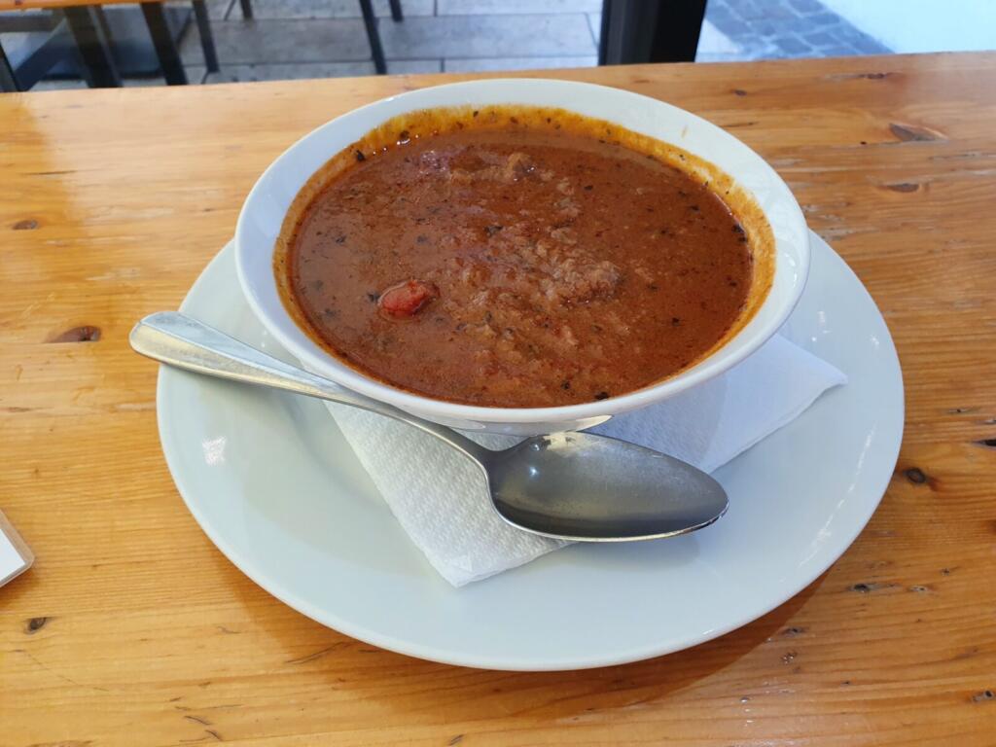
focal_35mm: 26
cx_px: 498
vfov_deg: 53.1
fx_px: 748
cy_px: 374
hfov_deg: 67.3
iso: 160
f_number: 2.4
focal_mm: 4.32
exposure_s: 1/100
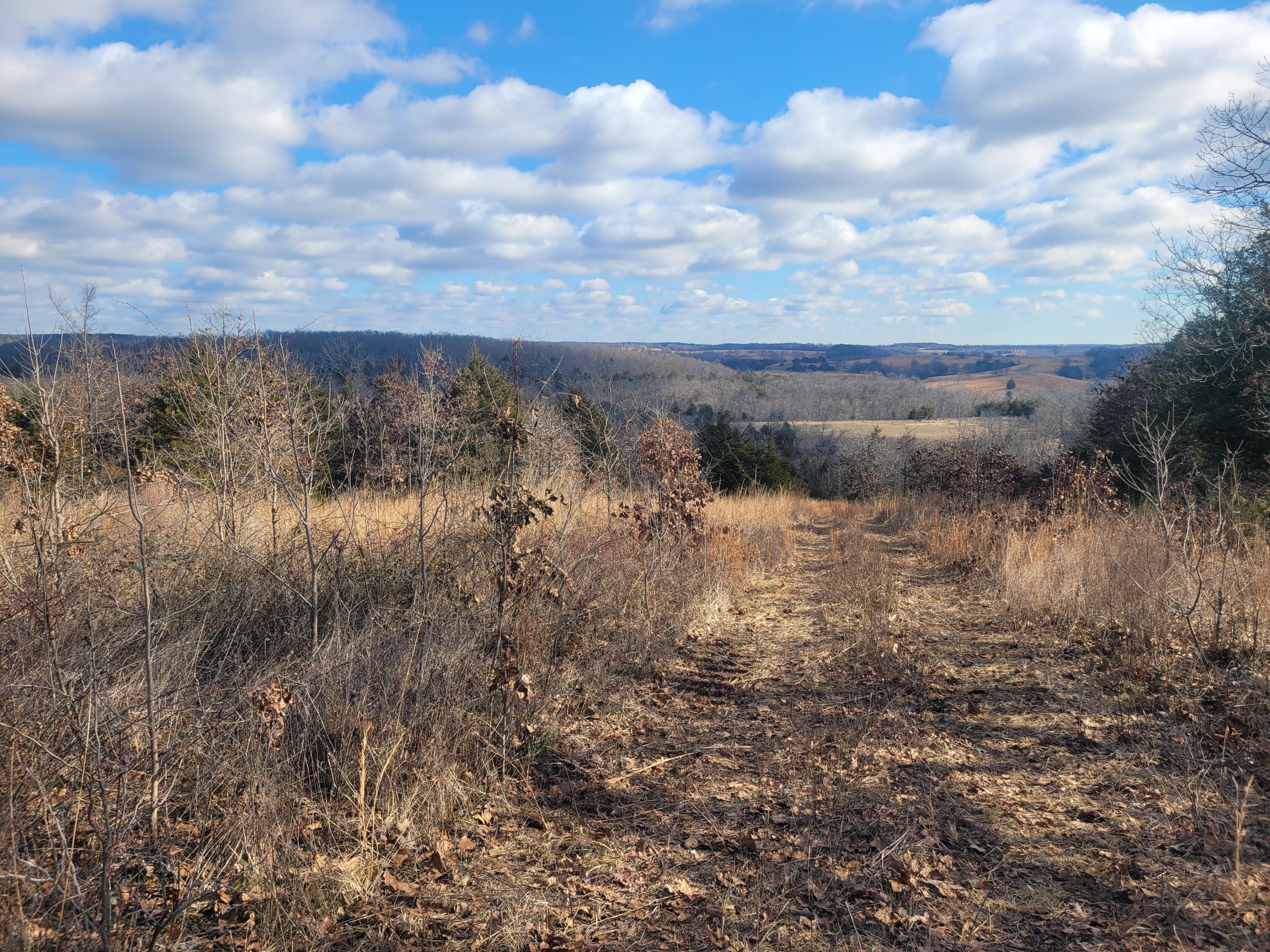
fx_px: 954
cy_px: 476
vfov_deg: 53.1
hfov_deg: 67.3
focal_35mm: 26
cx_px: 635
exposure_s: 1/1925
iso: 40
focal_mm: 5.4
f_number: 1.8
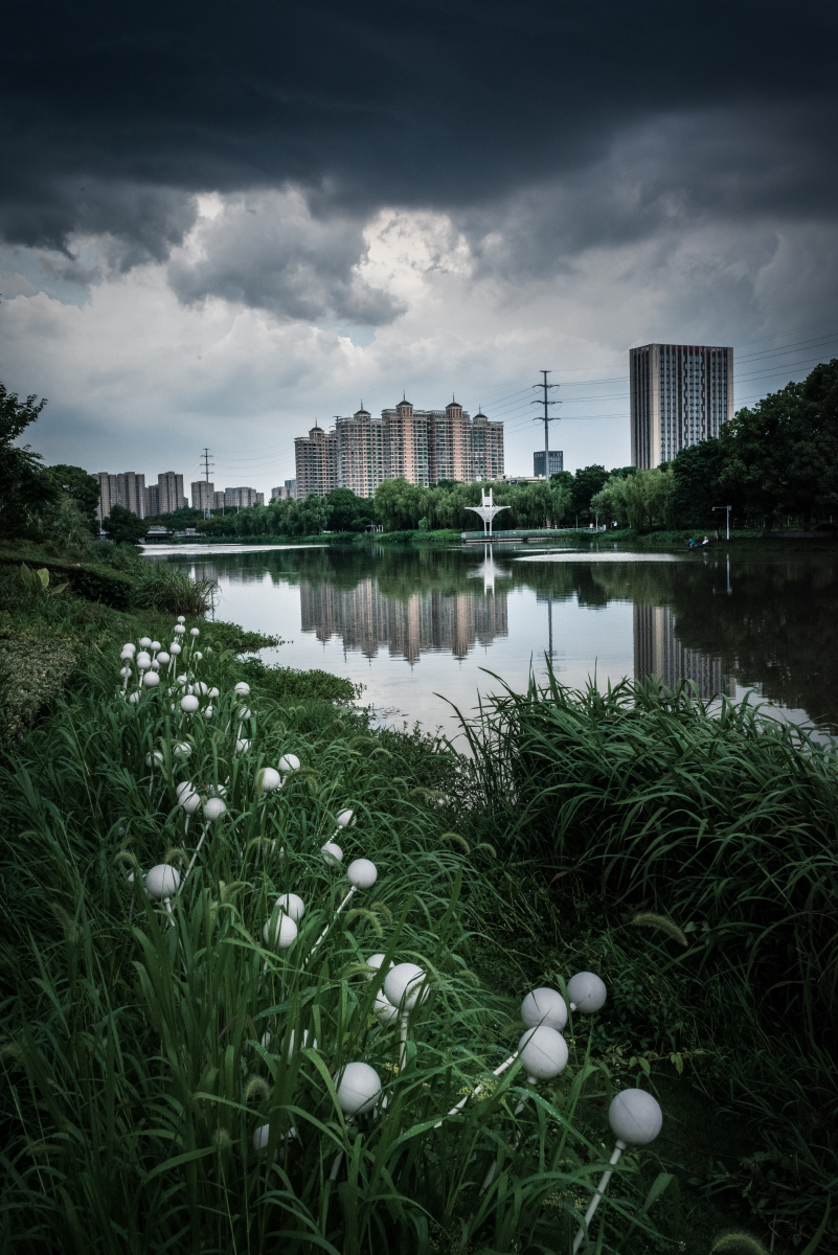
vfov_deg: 54.4
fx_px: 1221
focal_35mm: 35
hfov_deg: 37.9
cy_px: 628
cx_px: 419
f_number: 16
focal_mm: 35
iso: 1600
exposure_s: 1/400
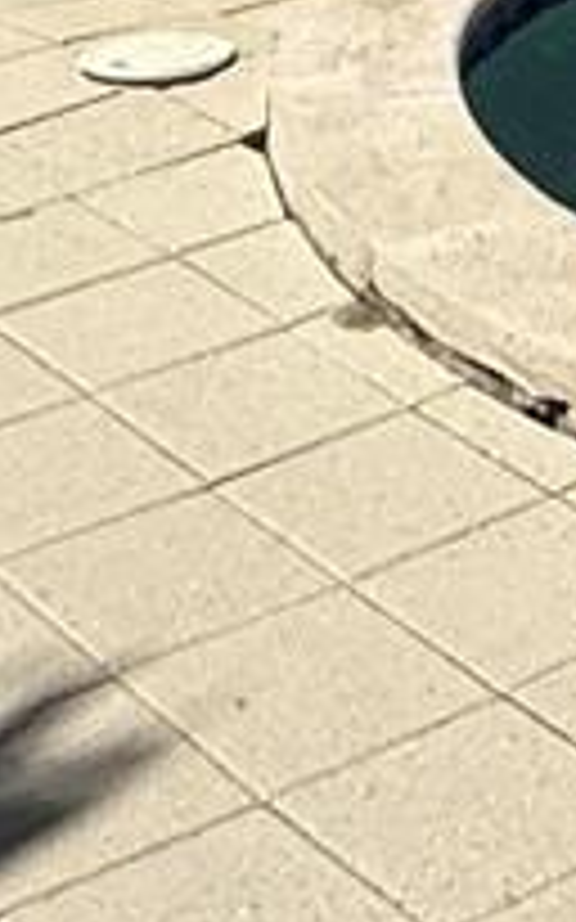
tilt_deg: +11.2
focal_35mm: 116
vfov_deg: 12.6
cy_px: -1466
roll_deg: +0.2
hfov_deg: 11.0
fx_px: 2916
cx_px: 783
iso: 50
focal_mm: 2.22
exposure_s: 1/4762
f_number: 2.2
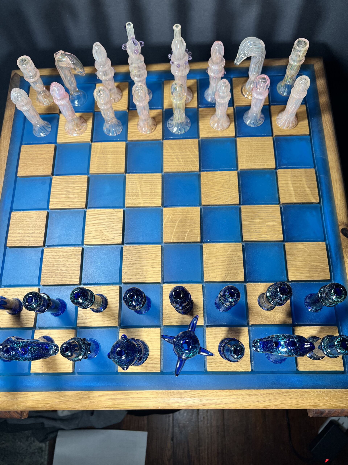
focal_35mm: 26
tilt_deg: -68.3
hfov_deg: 53.1
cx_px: 174
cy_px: 232
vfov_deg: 67.3
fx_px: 349
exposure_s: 1/120
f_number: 1.5
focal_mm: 5.7
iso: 80
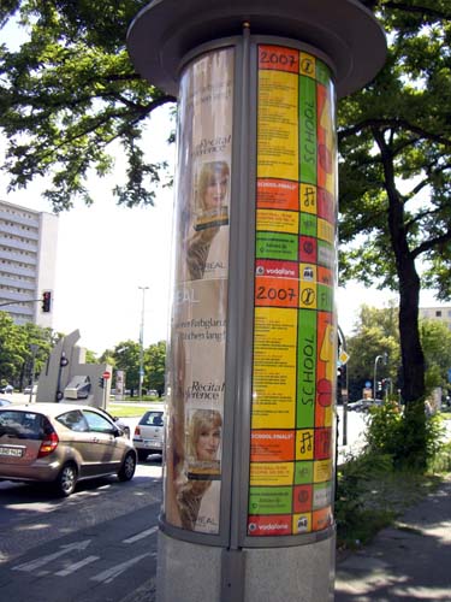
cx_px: 226
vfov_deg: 49.0
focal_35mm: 38
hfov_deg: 37.7
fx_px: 660
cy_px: 301
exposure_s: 1/400
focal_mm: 6.2
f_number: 2.7
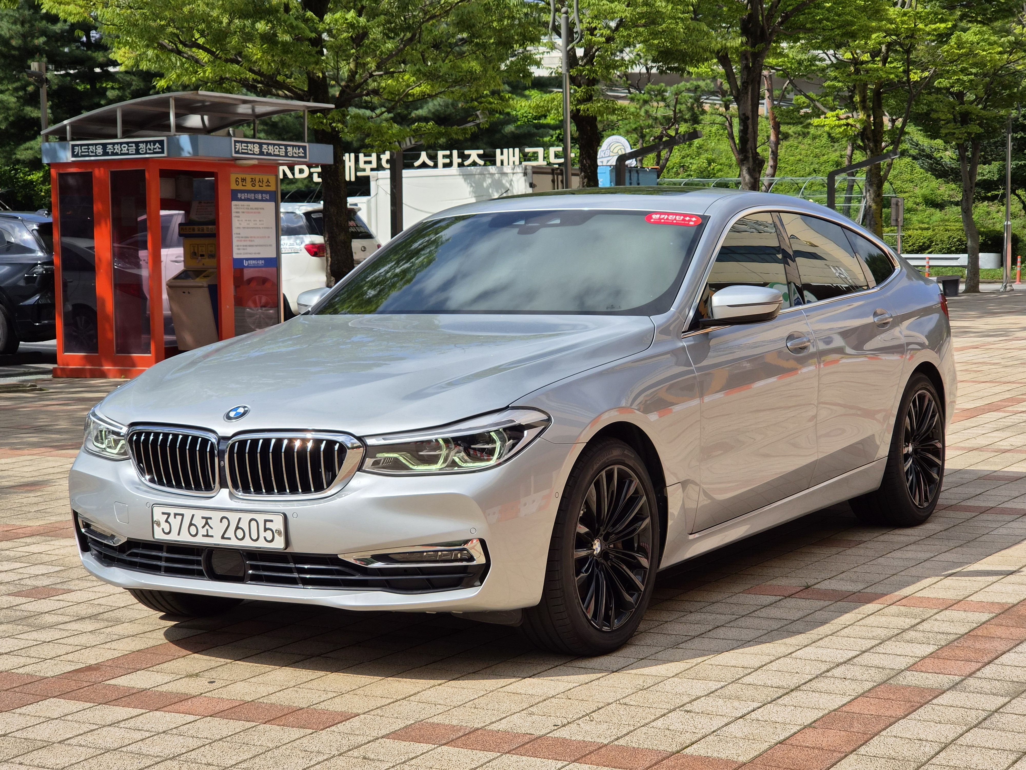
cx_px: 513
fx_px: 2045
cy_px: 385
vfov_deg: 21.3
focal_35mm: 69
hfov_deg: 28.2
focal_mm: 7
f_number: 2.4
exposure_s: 1/1120
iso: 25
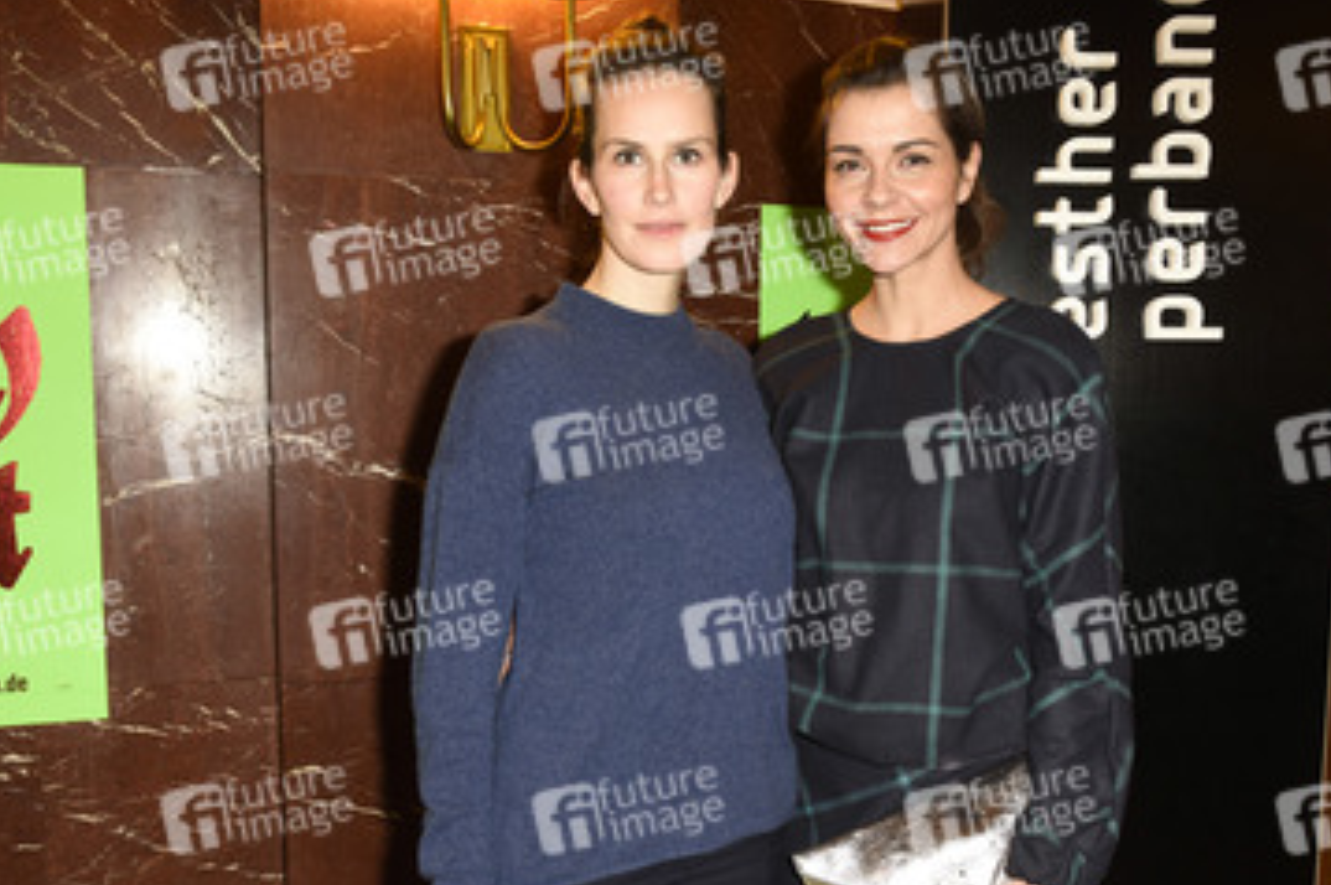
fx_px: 1441
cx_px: 679
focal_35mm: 39
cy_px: 532
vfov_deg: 34.0
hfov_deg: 49.6
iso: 1250
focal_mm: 31
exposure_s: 1/40
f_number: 5.6
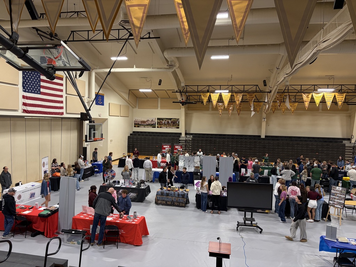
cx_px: 178
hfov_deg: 67.3
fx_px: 267
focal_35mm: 26
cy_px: 134
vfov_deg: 53.1
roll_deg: -1.1
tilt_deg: -3.1
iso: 125
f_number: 1.6
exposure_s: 1/64
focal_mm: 5.96
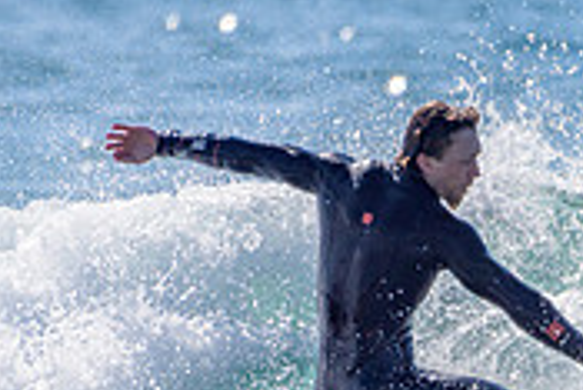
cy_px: 527
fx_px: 32885
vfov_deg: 0.7
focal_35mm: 2029
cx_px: 775
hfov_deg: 1.0
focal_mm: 500
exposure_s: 1/2000
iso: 64
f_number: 5.6
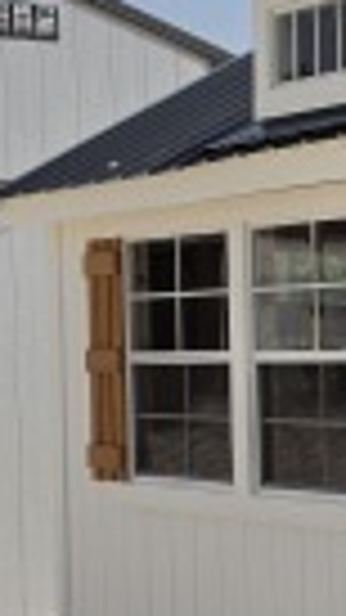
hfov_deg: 9.0
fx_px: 1909
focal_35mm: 117
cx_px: 912
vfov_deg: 18.3
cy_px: 382
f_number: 1.4
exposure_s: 1/7939
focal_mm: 6.5
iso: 40
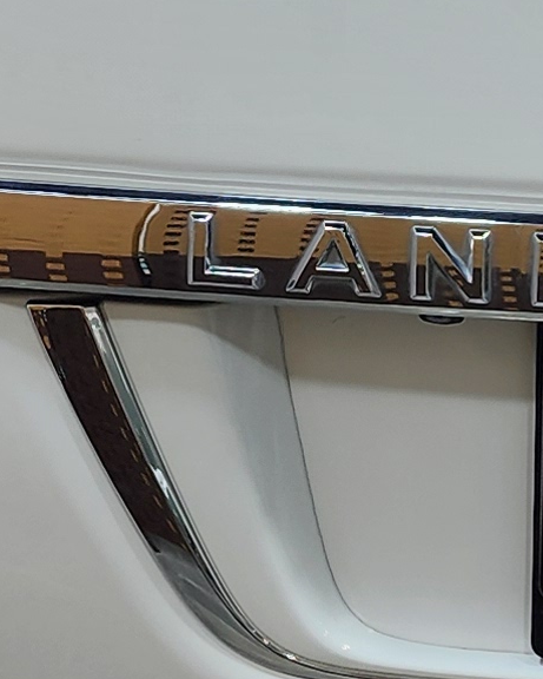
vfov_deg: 12.3
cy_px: 161
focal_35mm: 156
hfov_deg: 9.5
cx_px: 935
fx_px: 3133
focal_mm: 6.4
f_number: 1.8
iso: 12
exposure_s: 1/192
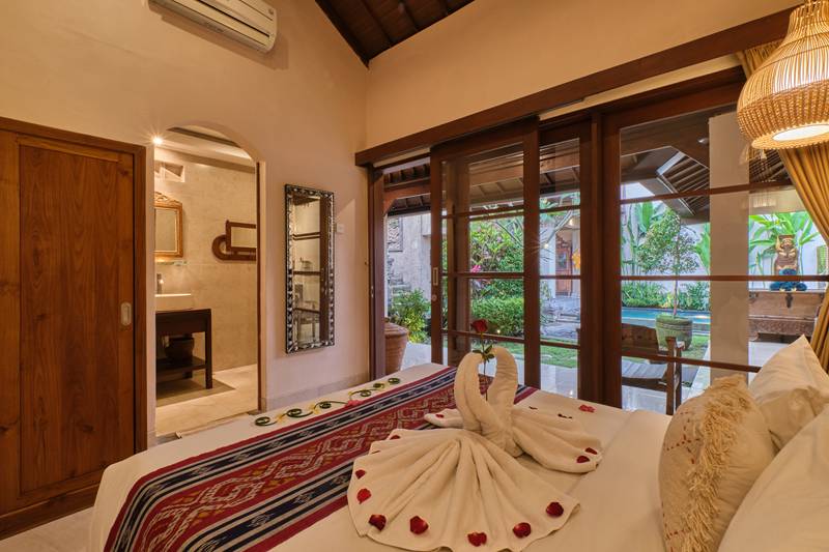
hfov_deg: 100.4
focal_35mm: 15
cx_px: 414
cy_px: 276
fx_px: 345
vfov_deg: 77.3
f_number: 16
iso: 160
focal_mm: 10
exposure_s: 3
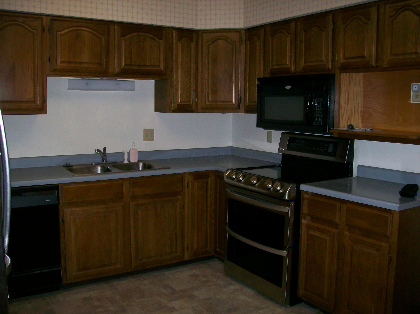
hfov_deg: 51.4
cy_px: 157
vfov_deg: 39.6
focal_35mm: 36
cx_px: 210
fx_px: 436
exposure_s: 1/64
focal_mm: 6
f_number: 2.7
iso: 80
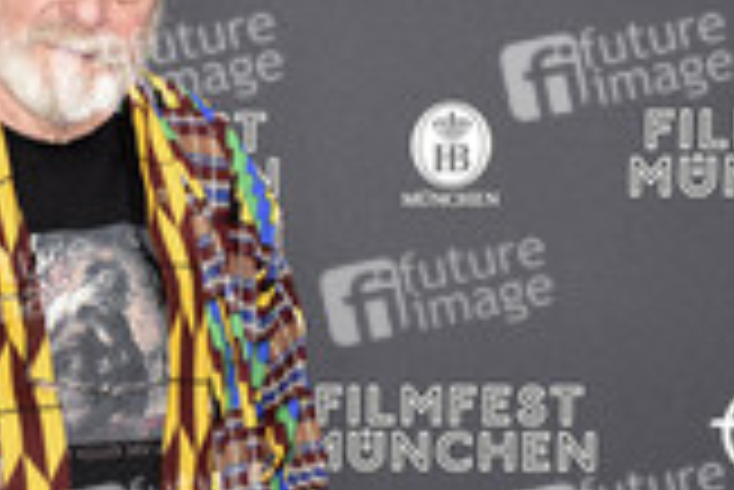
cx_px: 47
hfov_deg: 11.7
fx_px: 3551
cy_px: 405
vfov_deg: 7.9
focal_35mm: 174
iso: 640
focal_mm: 42
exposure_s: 1/160
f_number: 6.3
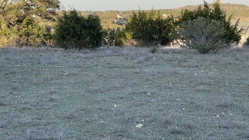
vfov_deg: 17.2
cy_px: 59
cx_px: 124
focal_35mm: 70
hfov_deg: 30.1
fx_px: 462
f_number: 2.2
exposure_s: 1/269
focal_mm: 7.5
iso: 20
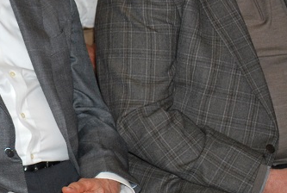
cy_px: -39
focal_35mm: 162
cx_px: -90
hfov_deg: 12.3
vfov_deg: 8.4
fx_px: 1295
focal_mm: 36
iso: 400
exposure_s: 1/60
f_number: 5.3
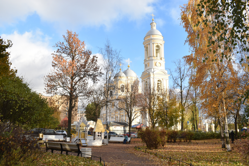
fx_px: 207
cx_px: 124
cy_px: 83
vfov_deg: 43.6
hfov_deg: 61.9
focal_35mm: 30
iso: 220
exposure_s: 1/30
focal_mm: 20
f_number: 18
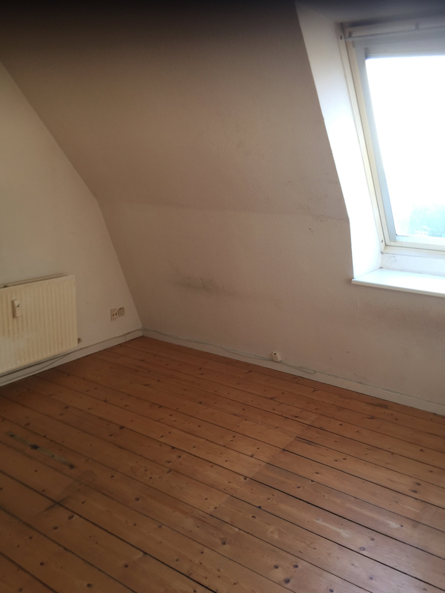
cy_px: 293
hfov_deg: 46.8
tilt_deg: -12.6
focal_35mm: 30
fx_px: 514
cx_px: 219
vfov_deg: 60.0
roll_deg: -1.8
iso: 32
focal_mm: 4.15
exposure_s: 1/50
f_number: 2.2
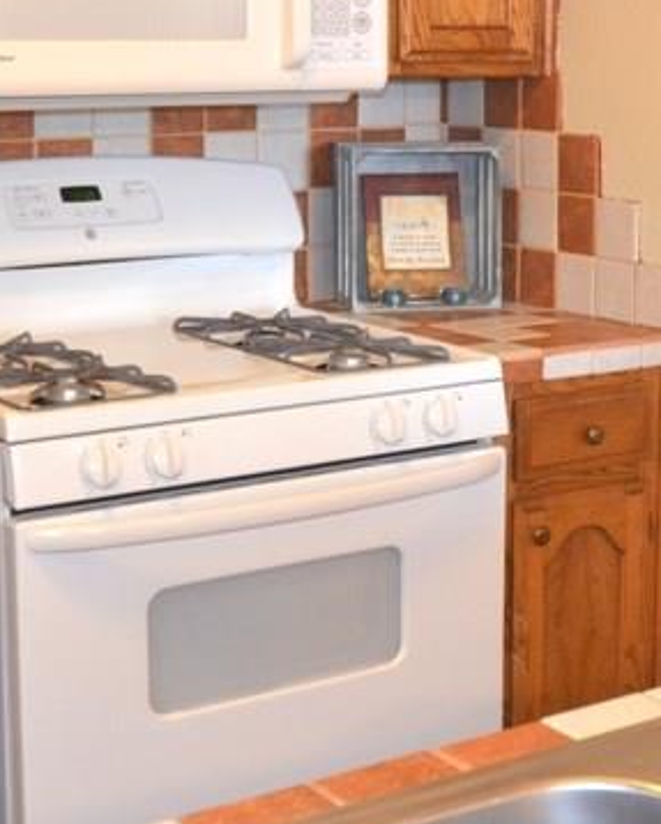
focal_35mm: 84
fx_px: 2060
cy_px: 205
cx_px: 624
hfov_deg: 17.9
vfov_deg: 22.4
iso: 1400
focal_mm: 21
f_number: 4.5
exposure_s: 1/60
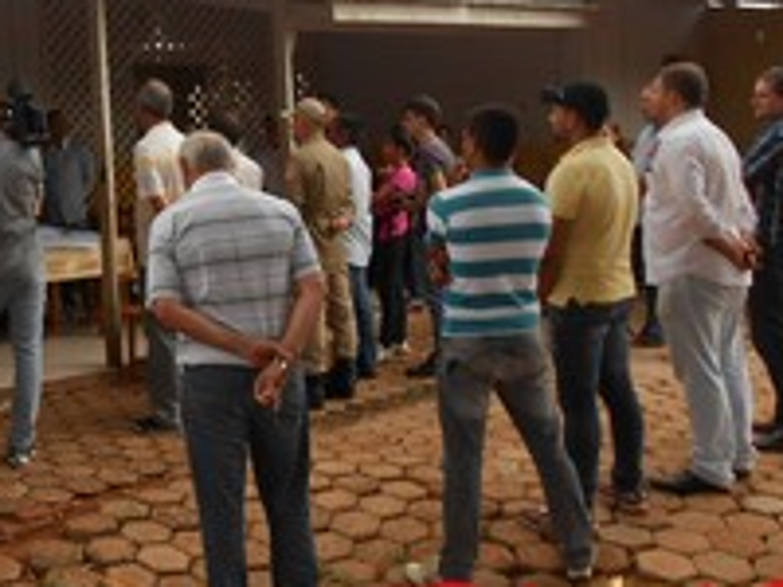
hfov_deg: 35.3
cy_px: 243
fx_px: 1176
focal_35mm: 52
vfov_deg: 28.0
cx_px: 129
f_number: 3.5
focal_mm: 4.6
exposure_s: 1/30
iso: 80
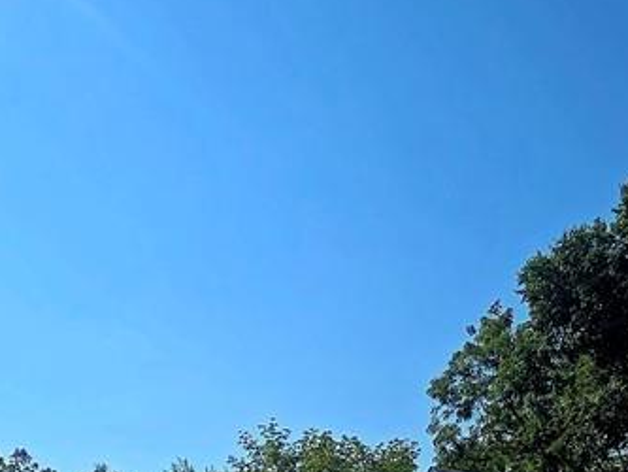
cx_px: 292
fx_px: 726
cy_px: 682
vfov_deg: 27.1
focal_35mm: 40
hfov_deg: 46.7
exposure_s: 1/3333
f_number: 2.2
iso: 50
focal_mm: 2.2
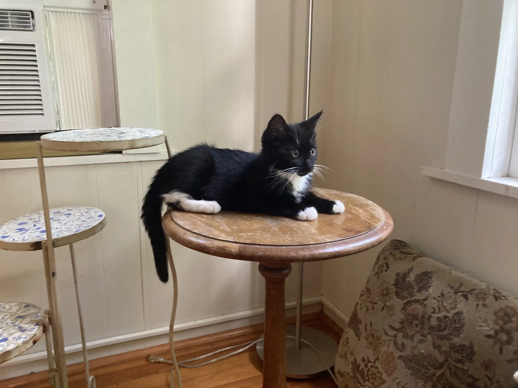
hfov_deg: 63.4
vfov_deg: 49.7
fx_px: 419
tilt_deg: -12.9
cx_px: 259
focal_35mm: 28
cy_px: 194
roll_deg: -0.1
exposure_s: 1/40
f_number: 1.8
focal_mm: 3.99
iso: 250
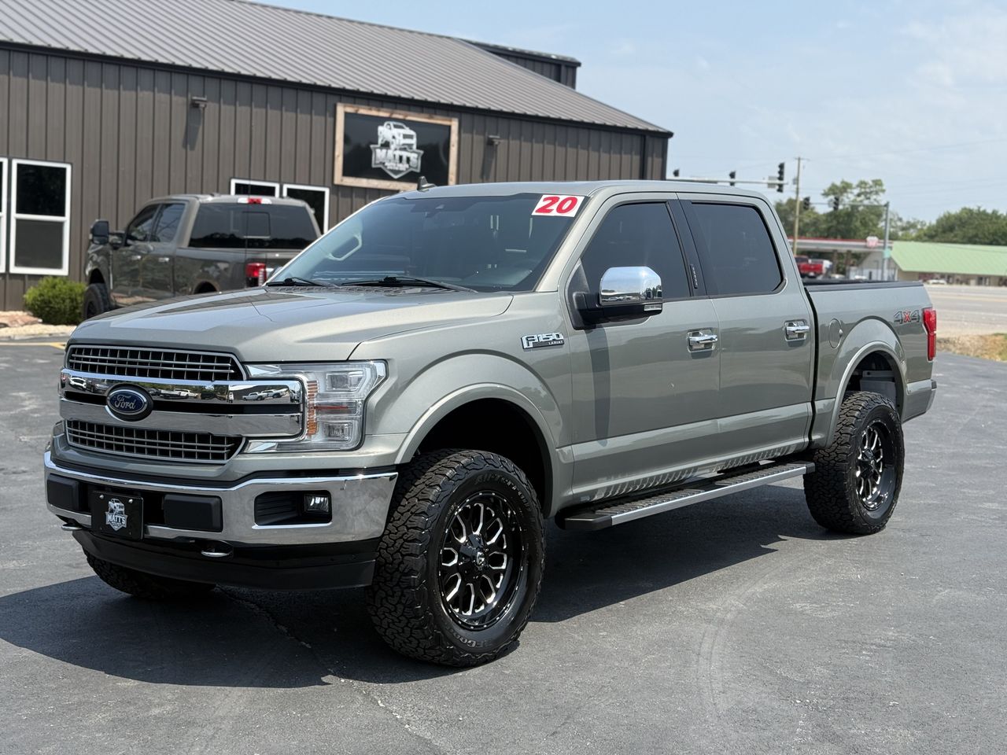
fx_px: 1396
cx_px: 504
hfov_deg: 39.7
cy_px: 378
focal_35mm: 48
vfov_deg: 30.3
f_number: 1.78
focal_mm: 6.76
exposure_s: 1/2976
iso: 64
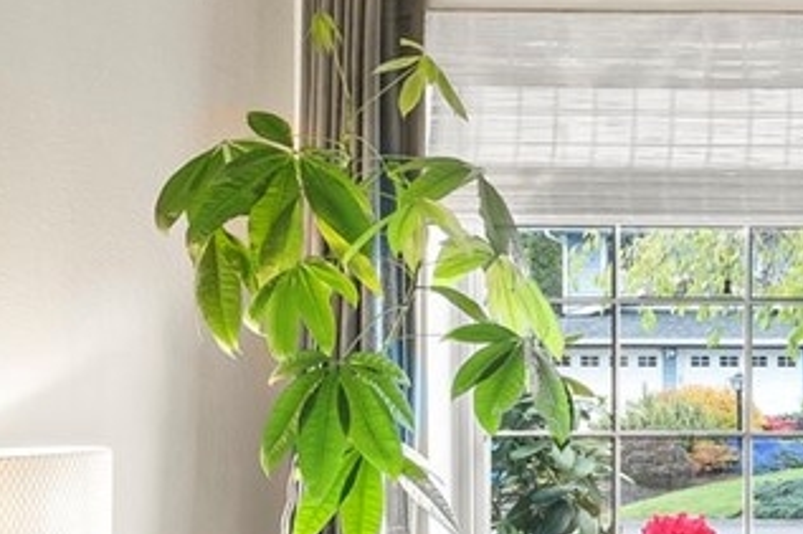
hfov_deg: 17.5
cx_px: 1673
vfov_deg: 18.1
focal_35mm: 75
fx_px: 1672
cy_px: 383
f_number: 7.1
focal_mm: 14
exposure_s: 1
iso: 250
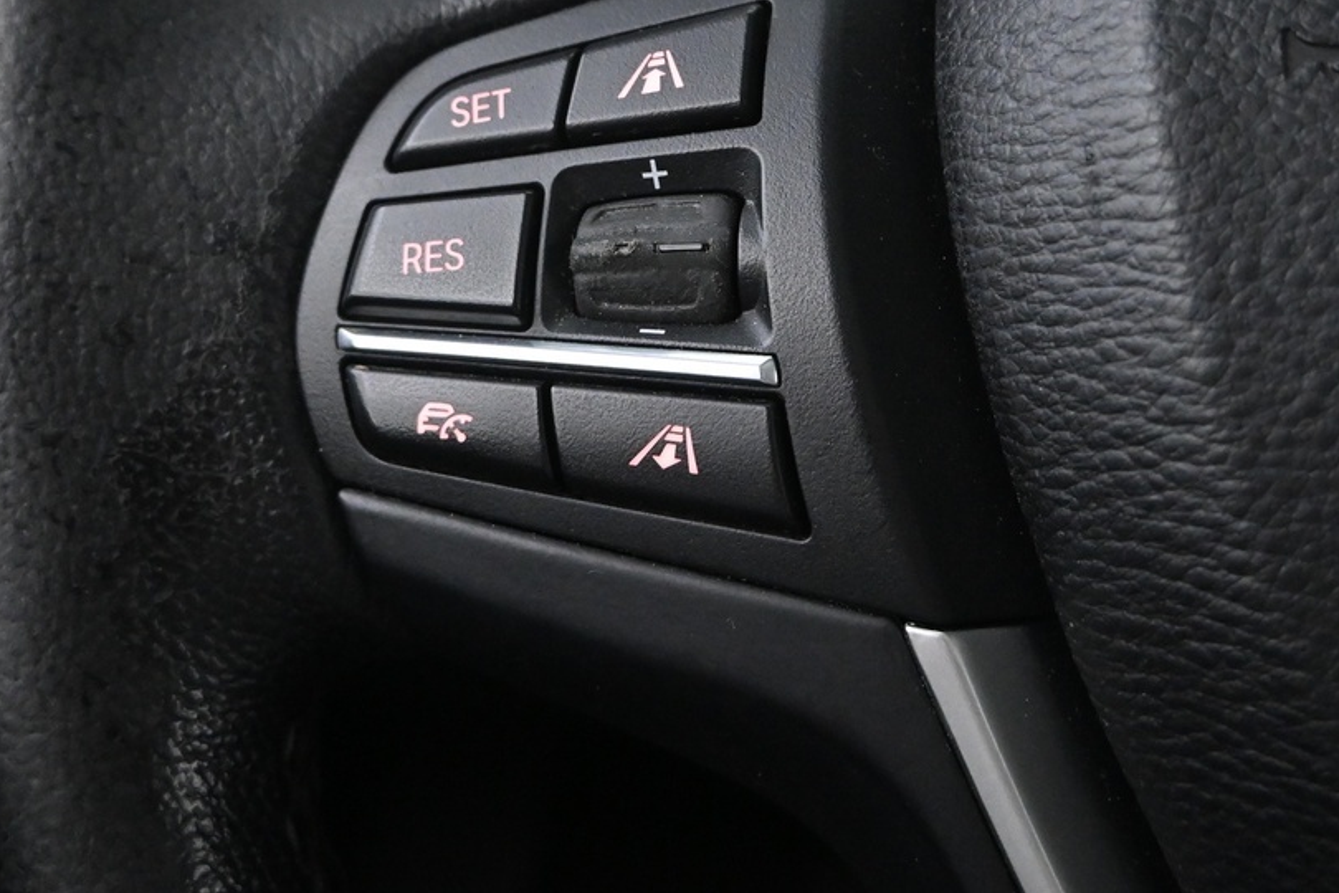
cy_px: 198
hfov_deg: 41.1
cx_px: 722
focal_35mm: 48
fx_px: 1785
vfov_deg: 27.6
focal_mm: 16
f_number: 3.5
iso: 3200
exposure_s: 1/25
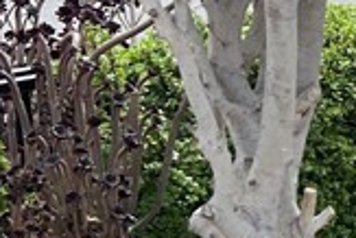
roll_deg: -3.8
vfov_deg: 8.1
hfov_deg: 10.1
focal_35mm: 170
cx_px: 926
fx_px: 1683
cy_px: 201
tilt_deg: -12.6
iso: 50
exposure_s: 1/1431
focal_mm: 5.7
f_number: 1.5
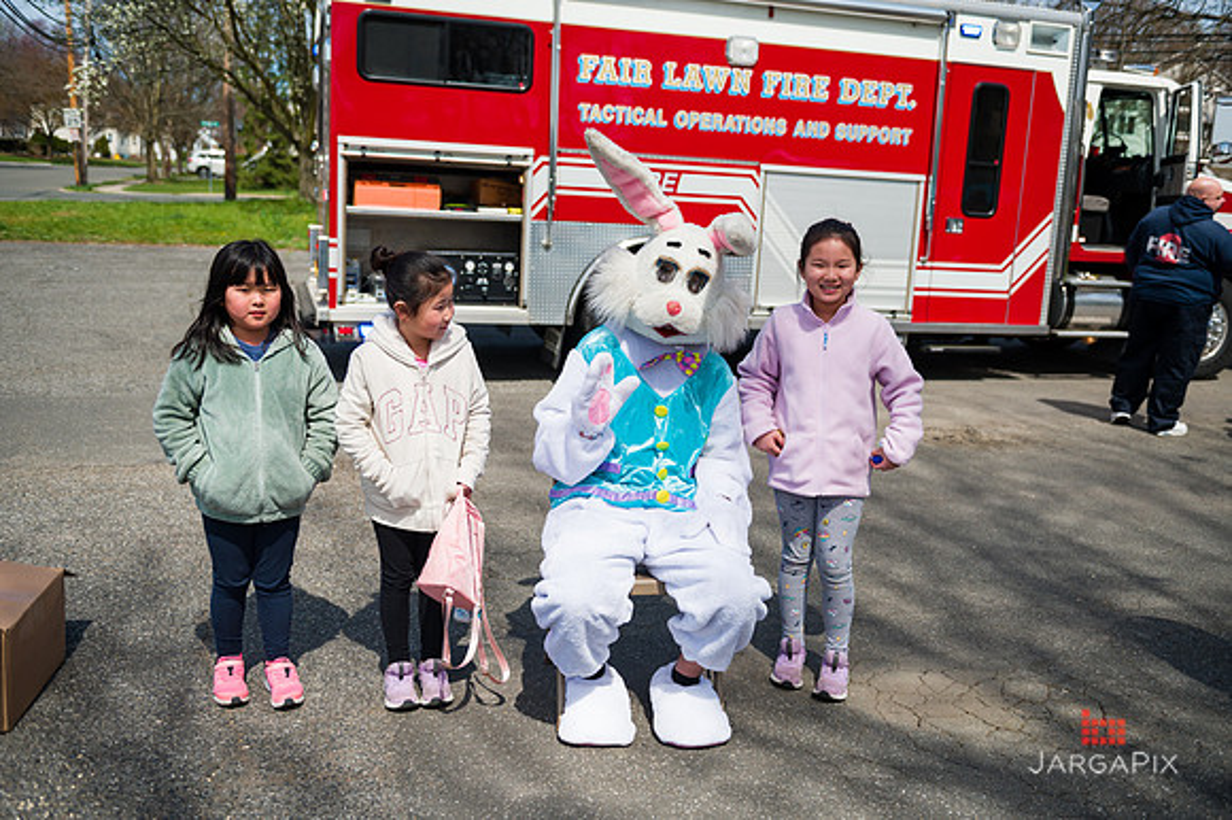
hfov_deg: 58.7
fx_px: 1094
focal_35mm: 32
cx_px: 616
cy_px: 410
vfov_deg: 41.1
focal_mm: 32
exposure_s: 1/4000
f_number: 4
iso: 200
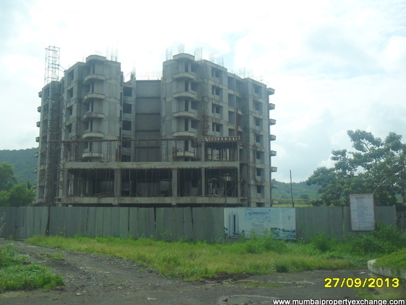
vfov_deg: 34.3
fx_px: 493
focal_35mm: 42
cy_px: 143
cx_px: 186
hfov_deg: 44.7
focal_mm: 6.6
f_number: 10.1
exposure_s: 1/180
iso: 100
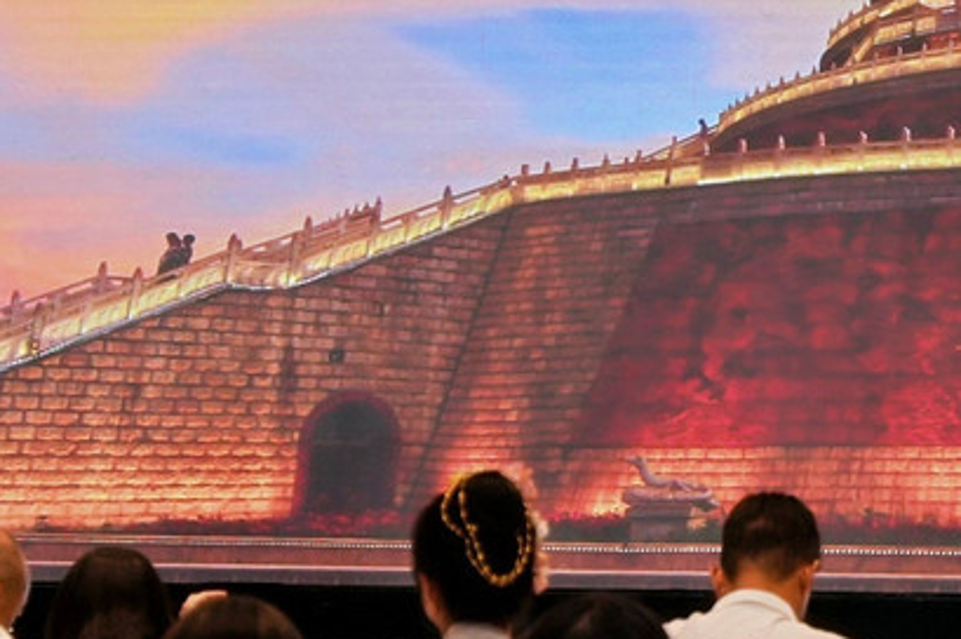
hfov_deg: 7.8
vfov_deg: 5.2
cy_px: 270
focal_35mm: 263
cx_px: 836
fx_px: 7015
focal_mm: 70
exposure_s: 1/125
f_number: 4
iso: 500
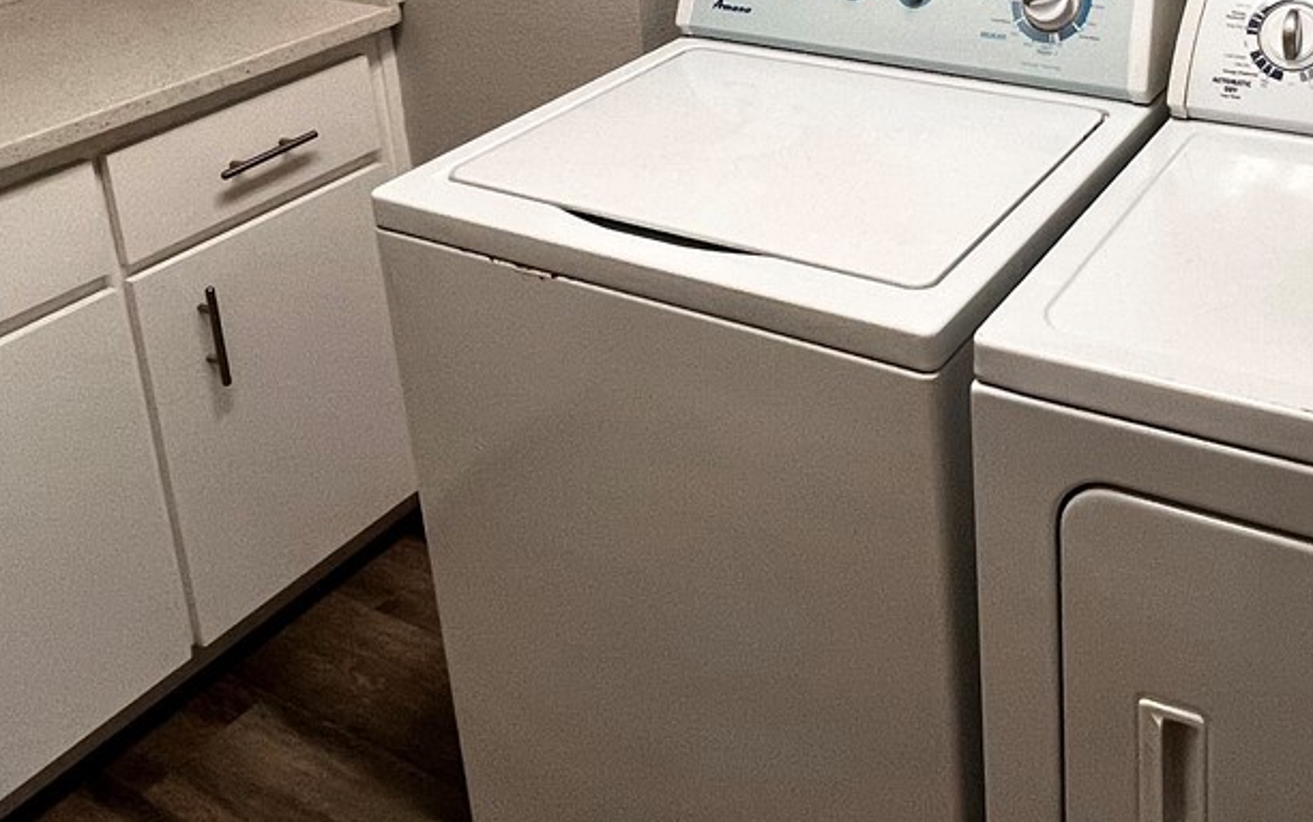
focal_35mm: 36
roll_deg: +2.2
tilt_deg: -12.3
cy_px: -114
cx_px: 972
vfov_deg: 30.9
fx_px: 1289
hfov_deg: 51.8
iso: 100
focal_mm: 1.57
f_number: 1.8
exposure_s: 1/120
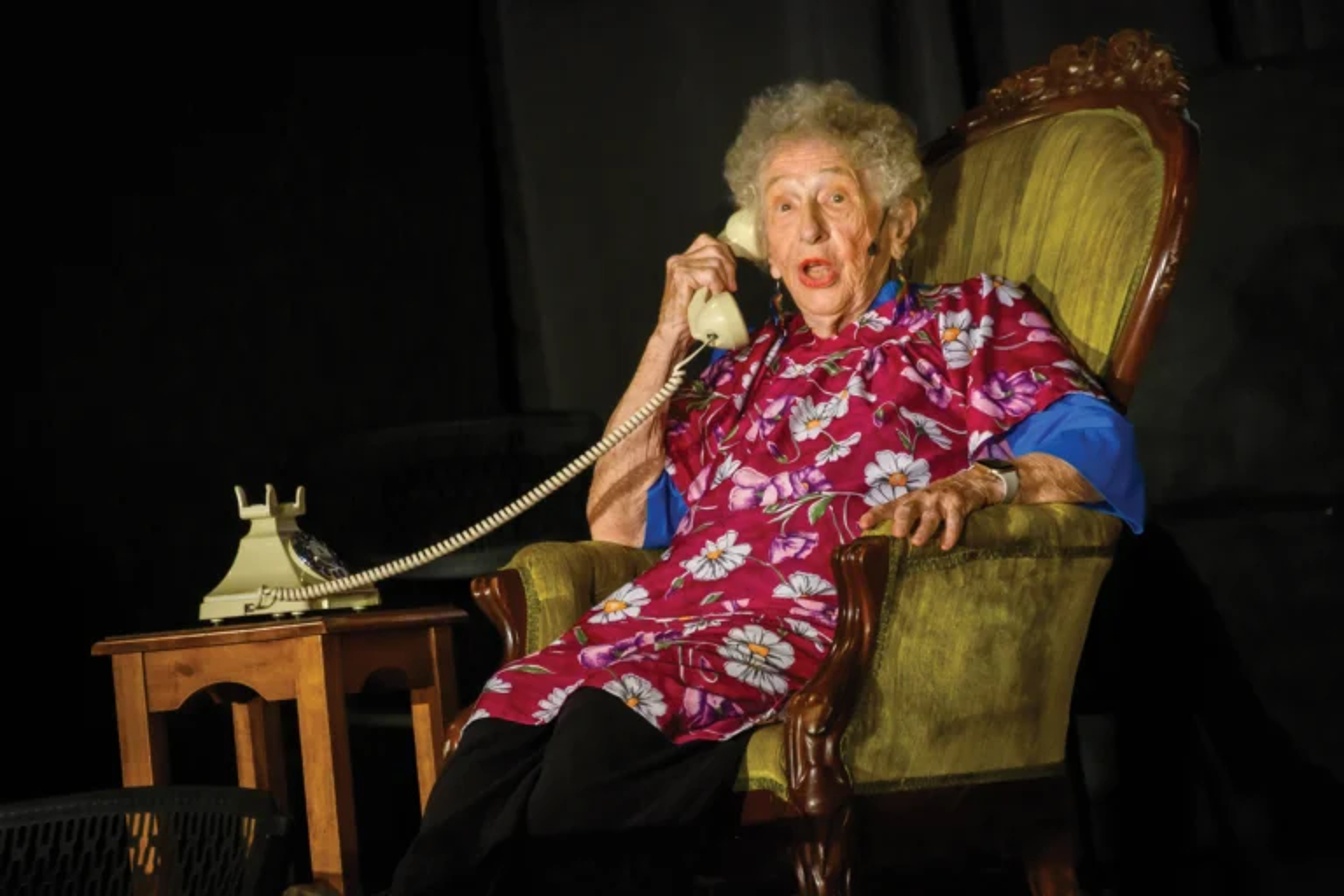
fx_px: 11199
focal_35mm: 300
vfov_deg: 4.6
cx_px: 672
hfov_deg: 6.9
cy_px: 448
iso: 4000
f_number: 5.6
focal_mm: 200
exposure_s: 1/100
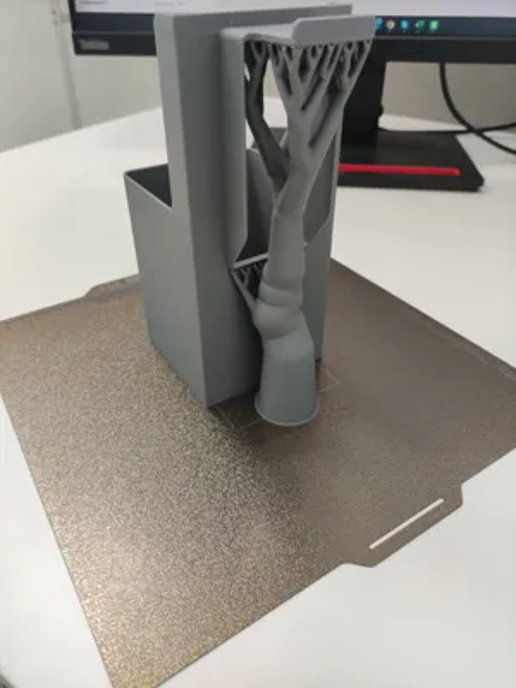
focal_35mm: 25
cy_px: 344
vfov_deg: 69.4
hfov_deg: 54.9
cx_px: 258
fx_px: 497
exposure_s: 1/100
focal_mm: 5.43
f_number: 1.89
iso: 208
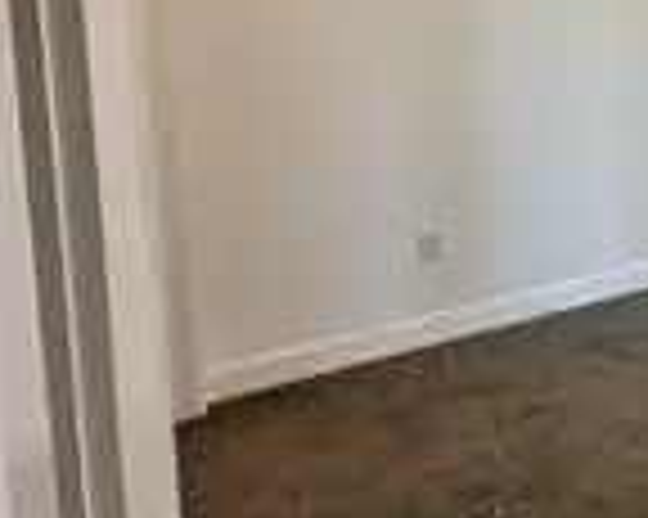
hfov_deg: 33.7
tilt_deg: -4.8
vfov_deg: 36.6
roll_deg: -1.1
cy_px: 50
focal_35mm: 38
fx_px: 728
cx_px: 855
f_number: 2.2
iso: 160
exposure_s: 1/120
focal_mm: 2.22
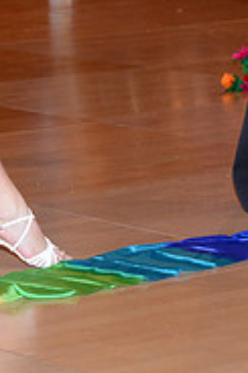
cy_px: -145
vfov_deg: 8.0
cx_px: 149
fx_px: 2624
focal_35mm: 254
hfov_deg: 5.4
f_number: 5
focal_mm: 80
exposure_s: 1/200
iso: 1600
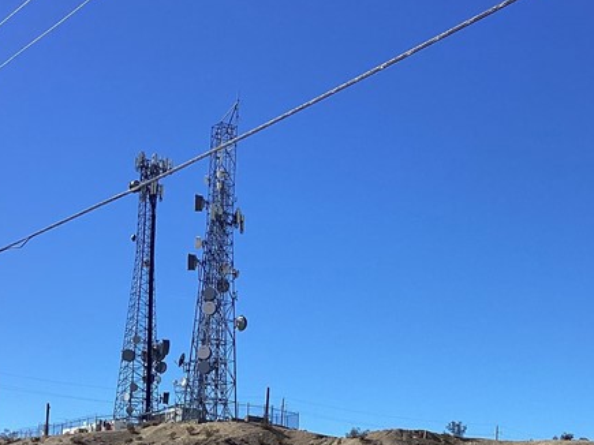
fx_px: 1252
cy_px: 399
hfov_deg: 26.7
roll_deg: -2.1
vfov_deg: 19.8
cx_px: 313
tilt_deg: +7.6
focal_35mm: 73
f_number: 2.4
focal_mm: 3.3
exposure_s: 1/1894
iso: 25
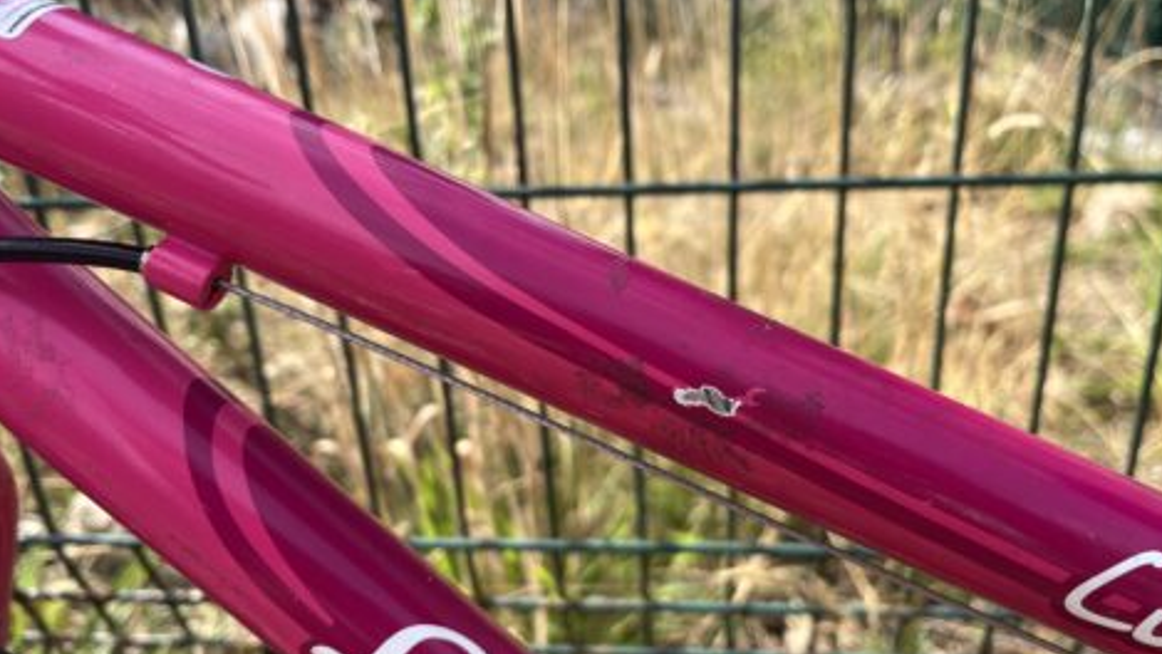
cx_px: 587
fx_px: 894
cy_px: 359
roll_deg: +3.0
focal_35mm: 29
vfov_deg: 40.2
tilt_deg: -22.7
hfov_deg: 66.1
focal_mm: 5.1
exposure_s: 1/1117
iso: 50
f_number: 1.6
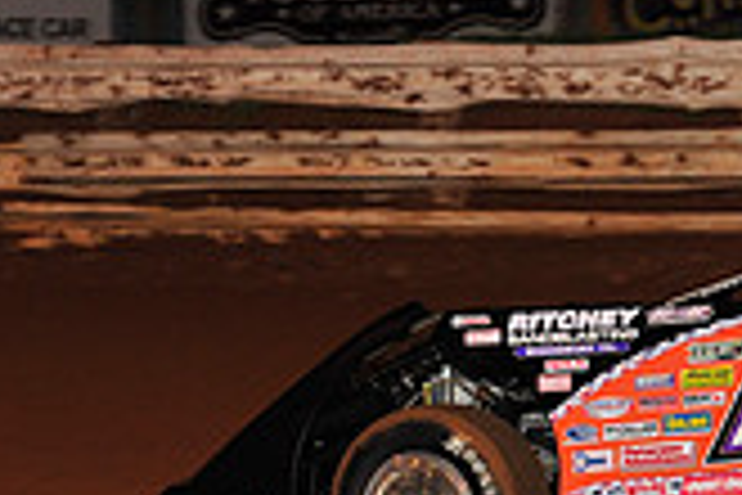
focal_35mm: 370
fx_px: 7626
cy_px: 410
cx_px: 863
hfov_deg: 5.5
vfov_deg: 3.7
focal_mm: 105
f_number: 6.3
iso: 800
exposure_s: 1/320
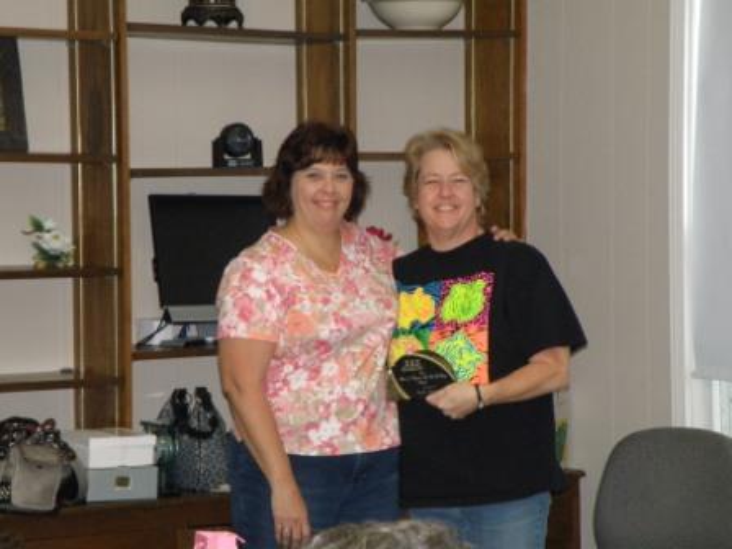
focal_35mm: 134
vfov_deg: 11.1
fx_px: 2834
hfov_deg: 14.7
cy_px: 274
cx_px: 366
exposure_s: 1/125
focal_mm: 23.89
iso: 400
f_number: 4.3
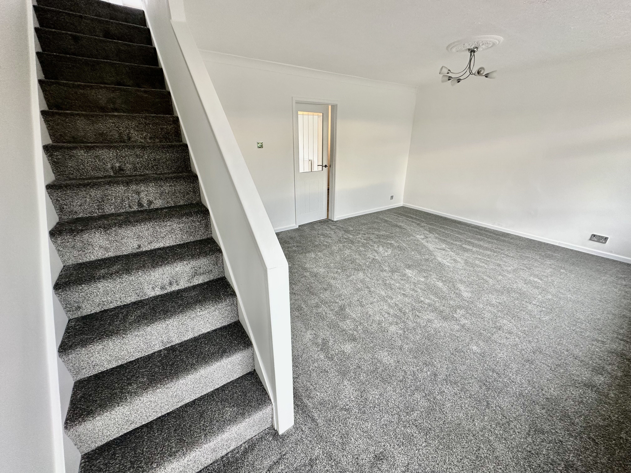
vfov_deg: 85.7
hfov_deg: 102.1
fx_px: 255
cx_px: 316
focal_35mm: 14
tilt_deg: -20.3
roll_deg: -0.5
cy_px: 236
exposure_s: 1/99
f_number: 2.2
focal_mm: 2.22
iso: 160
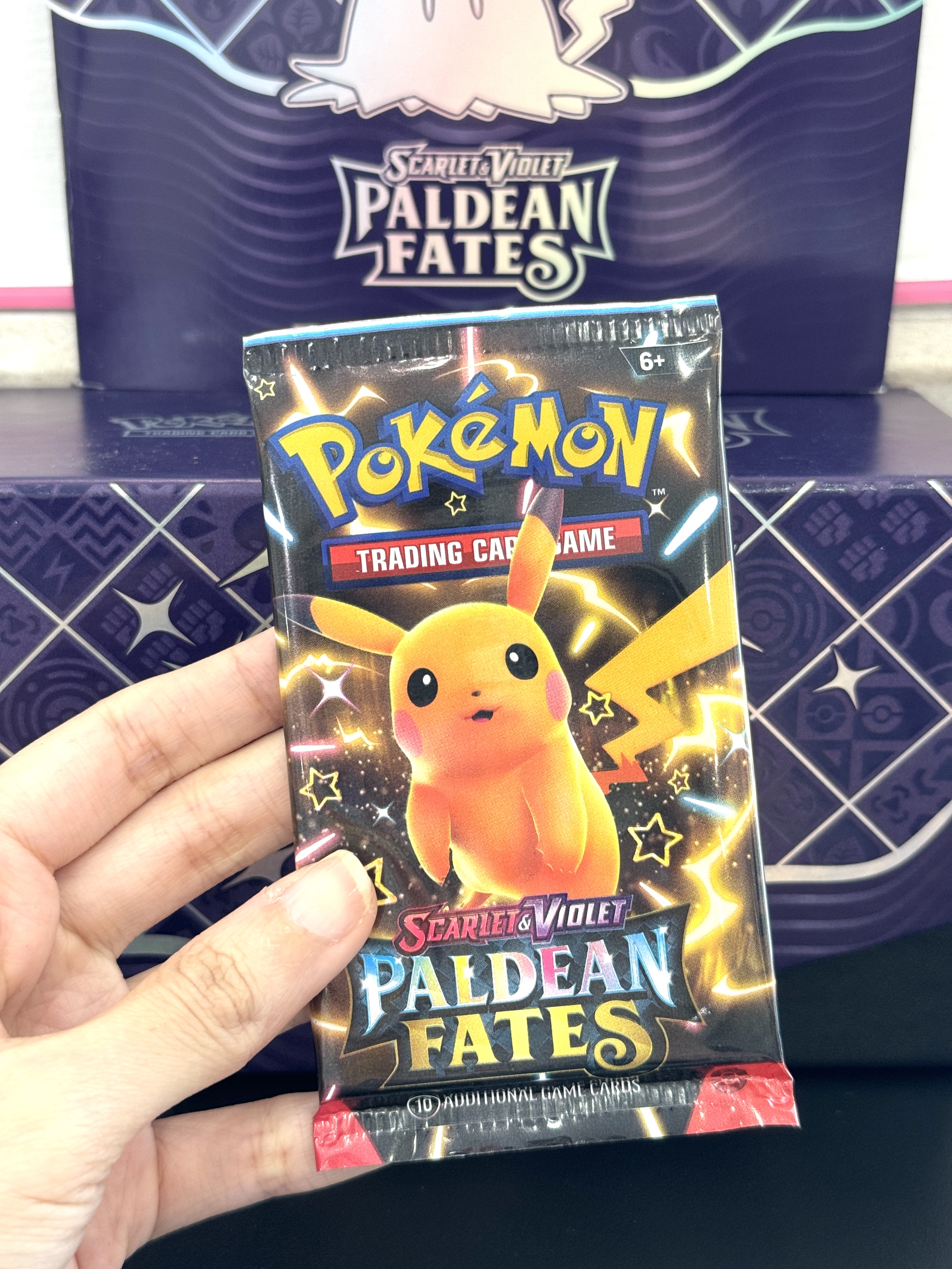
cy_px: 634
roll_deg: -0.2
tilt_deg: -26.2
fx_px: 1760
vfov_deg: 39.7
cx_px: 476
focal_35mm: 48
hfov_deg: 30.3
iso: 100
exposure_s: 1/60
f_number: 1.78
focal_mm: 6.86
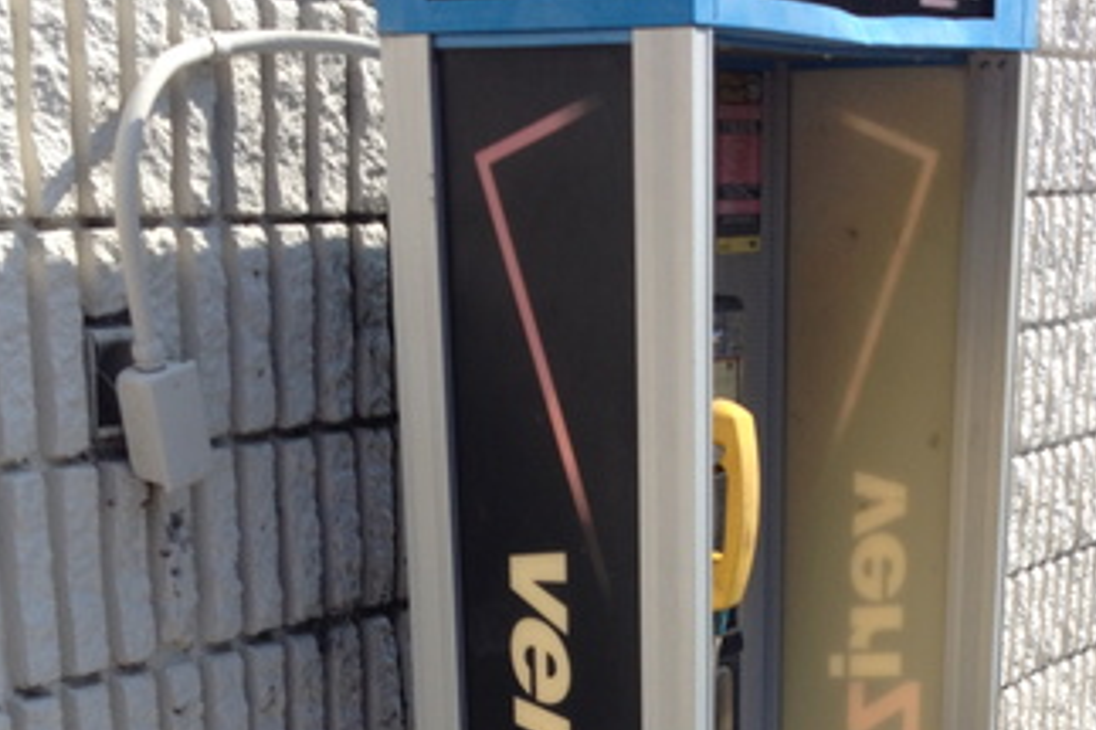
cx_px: 714
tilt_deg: -20.1
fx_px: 2039
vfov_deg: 19.8
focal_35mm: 67
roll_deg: -1.7
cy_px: 693
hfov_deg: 29.9
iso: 50
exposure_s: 1/1842
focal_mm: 4.28
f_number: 2.4
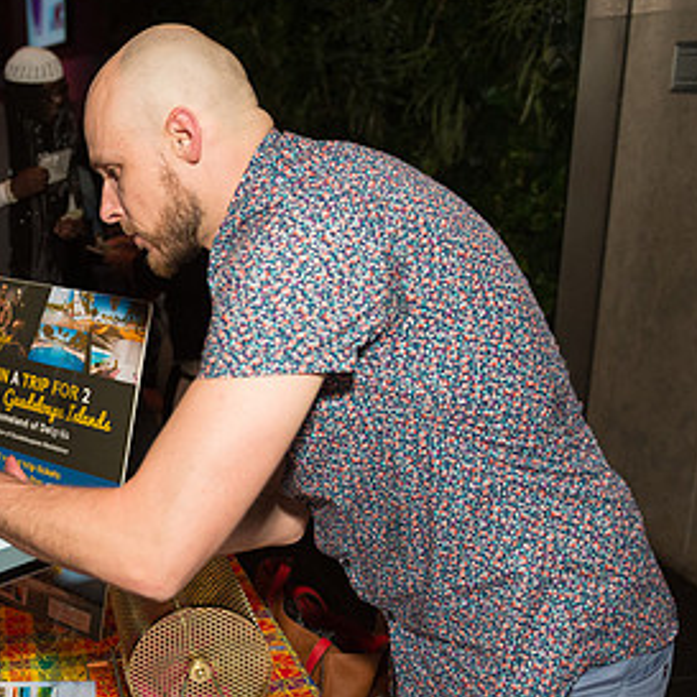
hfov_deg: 34.0
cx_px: 64
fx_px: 1071
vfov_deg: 36.0
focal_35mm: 47
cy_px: 394
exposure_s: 1/500
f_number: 2.8
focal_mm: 26
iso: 2000
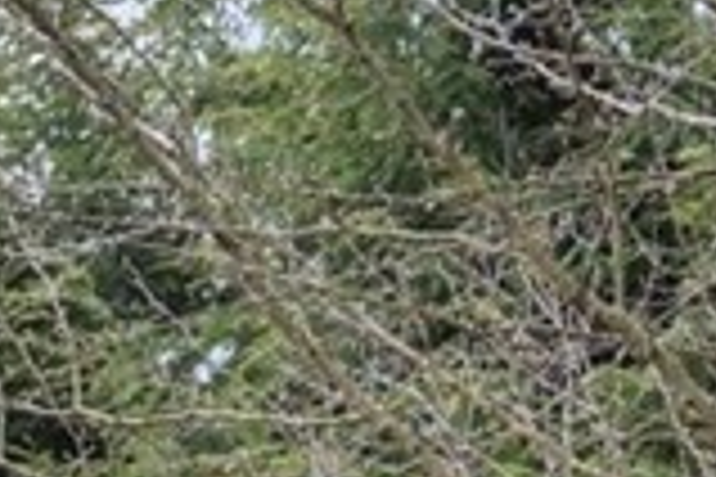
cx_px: -1542
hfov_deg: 5.6
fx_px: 6801
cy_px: 945
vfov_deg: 4.0
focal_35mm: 342
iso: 400
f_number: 1.8
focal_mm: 50
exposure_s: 1/5000
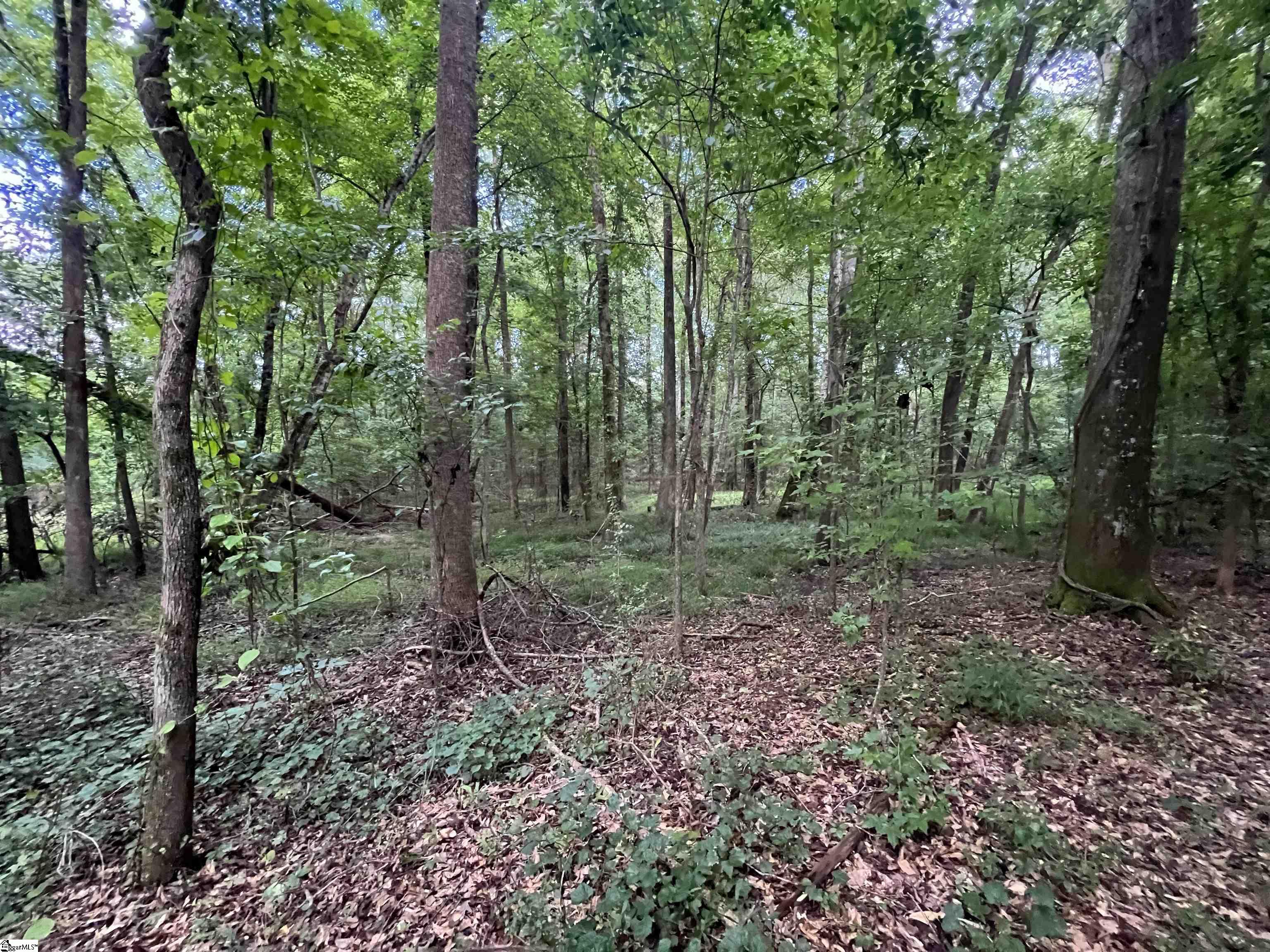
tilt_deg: -1.2
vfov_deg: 89.9
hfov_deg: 106.2
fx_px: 477
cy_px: 476
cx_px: 635
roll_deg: +1.3
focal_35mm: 13
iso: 1000
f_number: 1.8
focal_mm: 1.57
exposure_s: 1/60
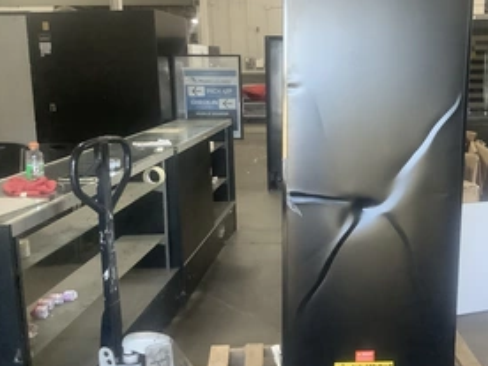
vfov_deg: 32.2
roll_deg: +1.1
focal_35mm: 45
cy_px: 177
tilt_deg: -10.2
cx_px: 348
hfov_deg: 41.2
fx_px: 634
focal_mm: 3.3
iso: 400
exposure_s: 1/60
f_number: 2.4
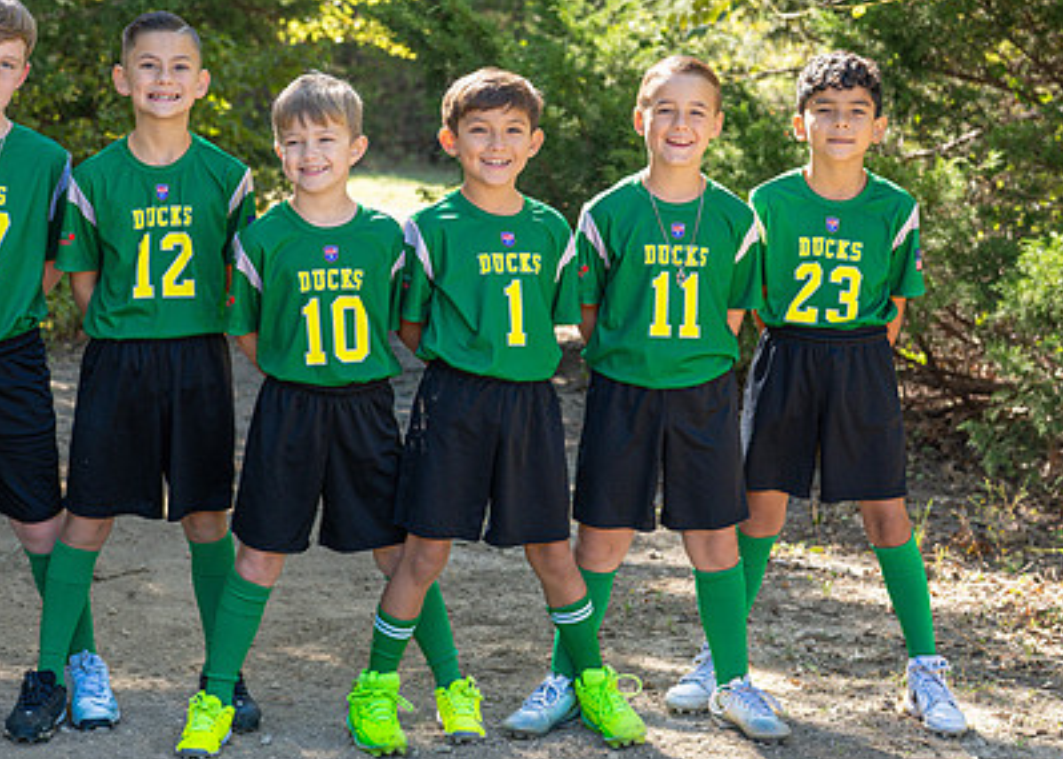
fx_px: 2687
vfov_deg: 16.1
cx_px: 438
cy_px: 325
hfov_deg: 22.4
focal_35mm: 89
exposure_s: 1/320
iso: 125
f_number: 3.2
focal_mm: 50
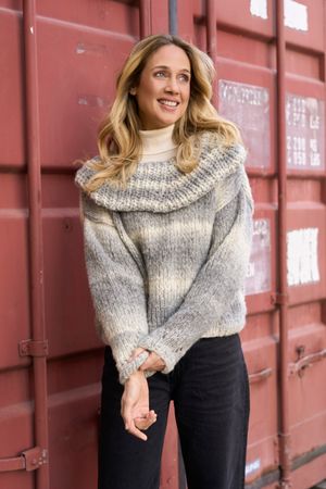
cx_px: 163
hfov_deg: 25.1
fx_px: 733
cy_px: 244
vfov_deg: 36.9
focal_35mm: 54
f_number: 3.5
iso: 250
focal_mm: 54
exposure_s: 1/160
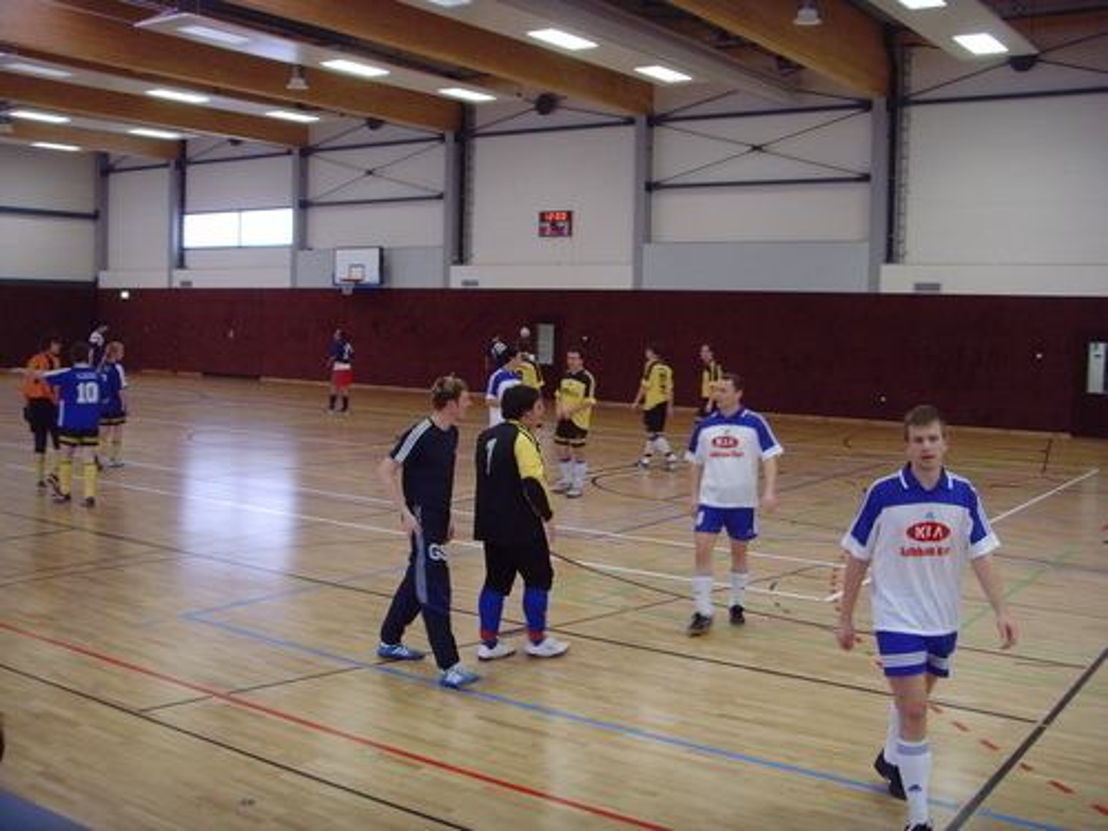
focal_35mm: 39
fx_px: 1248
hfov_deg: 47.9
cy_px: 416
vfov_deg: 36.8
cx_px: 554
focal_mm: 6.6
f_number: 3.5
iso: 200
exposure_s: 1/20
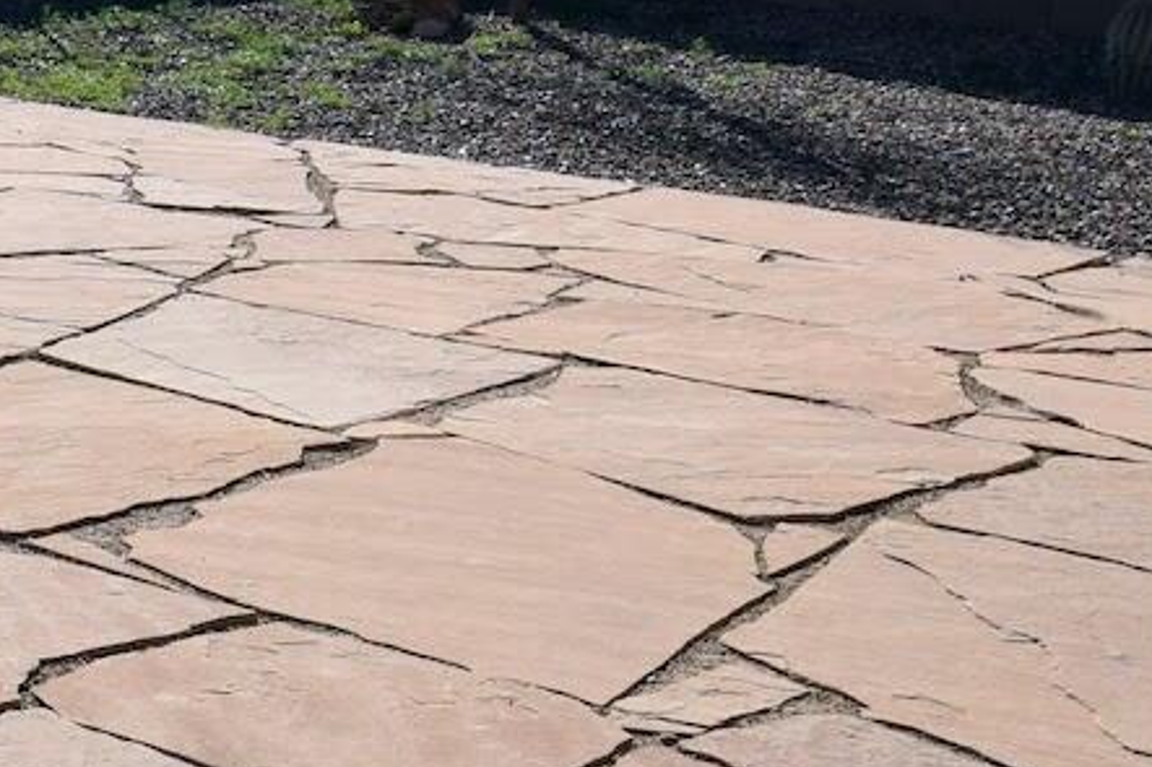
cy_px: 408
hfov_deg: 20.2
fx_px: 2495
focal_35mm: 78
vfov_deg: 17.5
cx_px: -814
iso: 400
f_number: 13
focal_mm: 12
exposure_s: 1/640
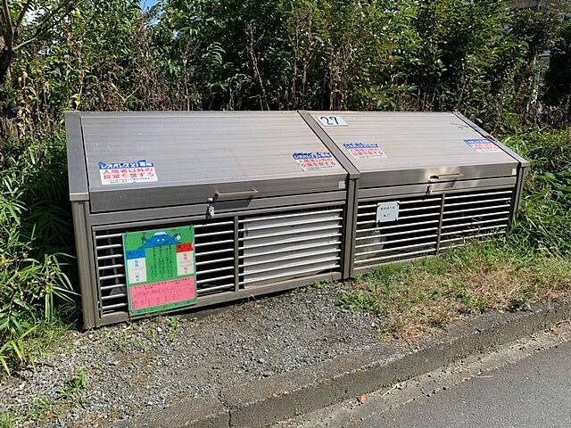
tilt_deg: -13.4
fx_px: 429
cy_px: 214
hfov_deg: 67.3
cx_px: 286
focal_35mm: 26
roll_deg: +0.0
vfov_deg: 53.1
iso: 25
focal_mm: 4.25
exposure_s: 1/2160
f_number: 1.8
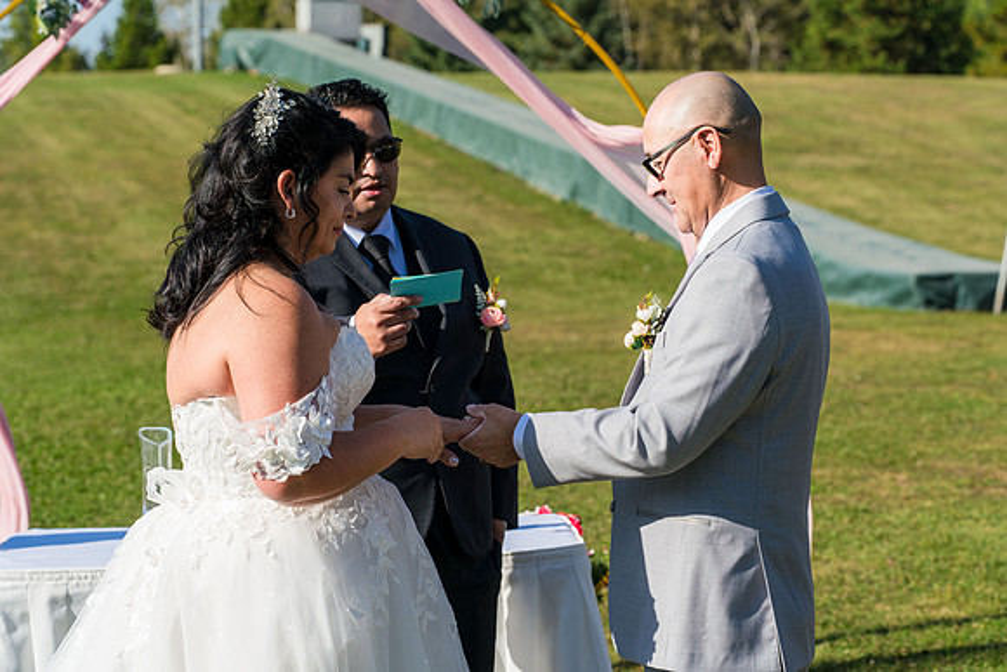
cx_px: 504
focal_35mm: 92
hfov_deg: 22.1
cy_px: 336
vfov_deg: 14.9
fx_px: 2574
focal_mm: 92
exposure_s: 1/800
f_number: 6.3
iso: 250
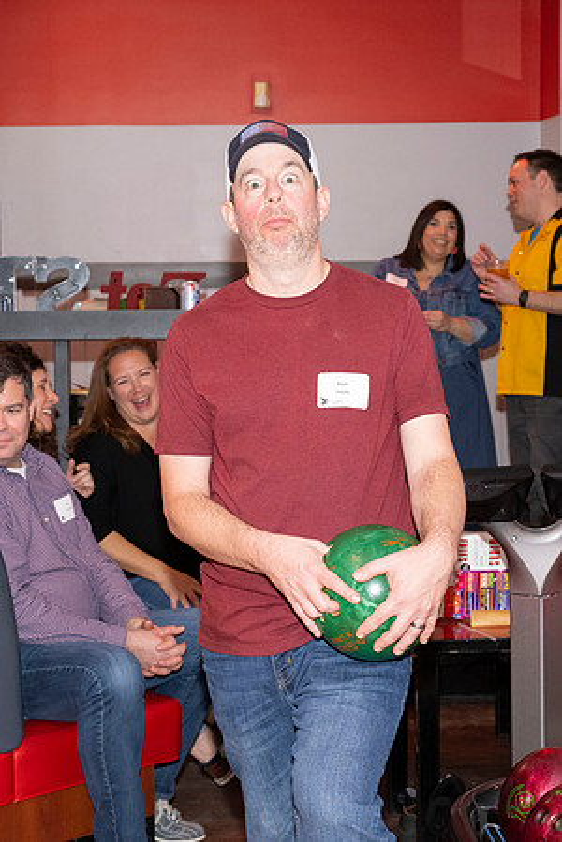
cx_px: 281
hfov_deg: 19.7
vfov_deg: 29.2
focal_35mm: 69
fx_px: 1616
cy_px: 421
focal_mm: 46
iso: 2000
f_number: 5.6
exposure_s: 1/100
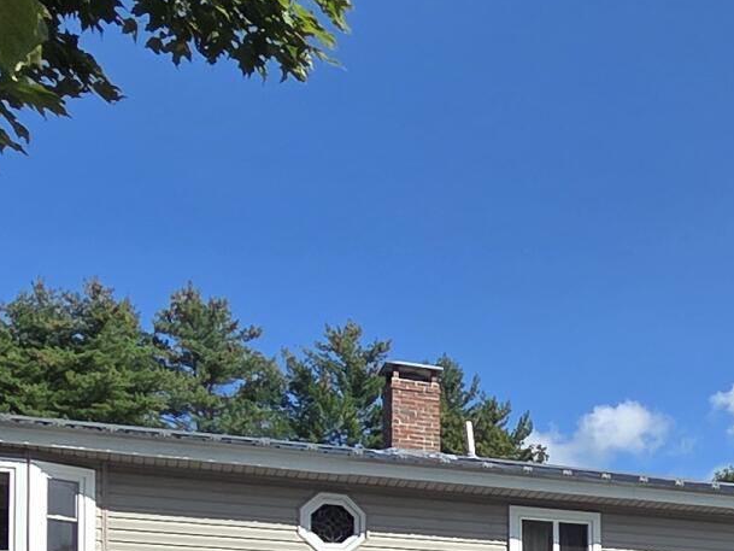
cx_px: 1075
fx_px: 1357
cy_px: 744
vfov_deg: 20.6
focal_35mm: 64
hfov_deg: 24.3
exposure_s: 1/2060
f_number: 2.2
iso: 50
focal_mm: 2.2
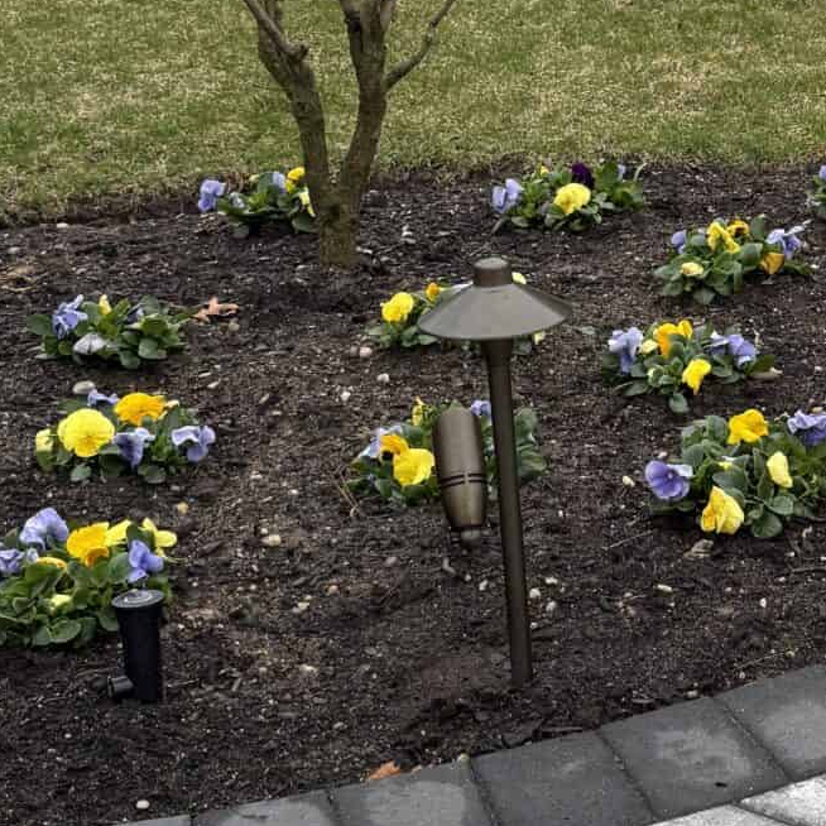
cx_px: 966
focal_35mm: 83
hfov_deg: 19.7
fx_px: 2241
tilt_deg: -11.9
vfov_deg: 20.5
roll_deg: +1.2
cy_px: 112
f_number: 1.78
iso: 80
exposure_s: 1/1585
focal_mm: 6.76
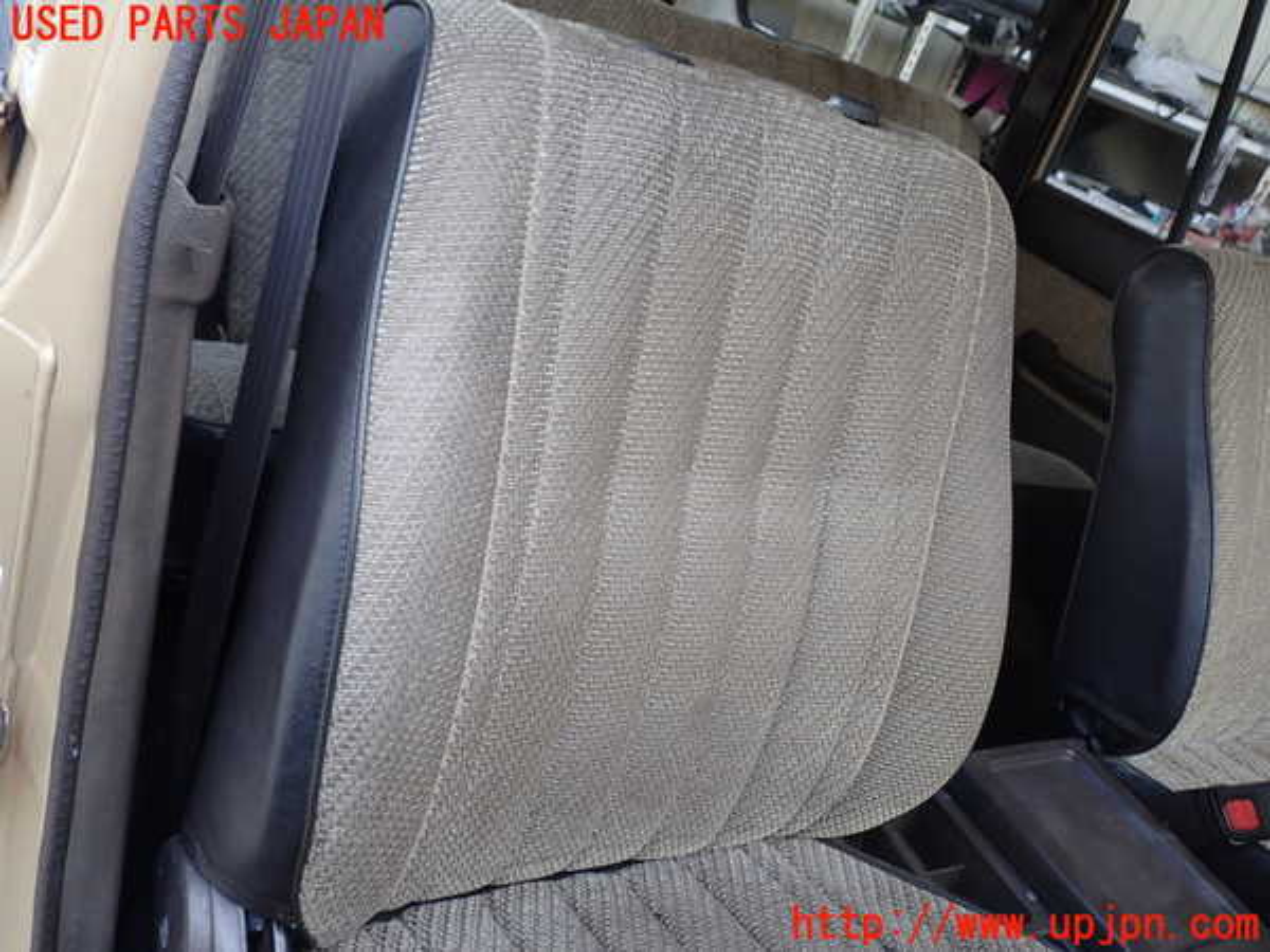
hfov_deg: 60.0
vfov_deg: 46.8
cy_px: 476
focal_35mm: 30
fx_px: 1101
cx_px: 635
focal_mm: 5.4
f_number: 3.2
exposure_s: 1/80
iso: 100
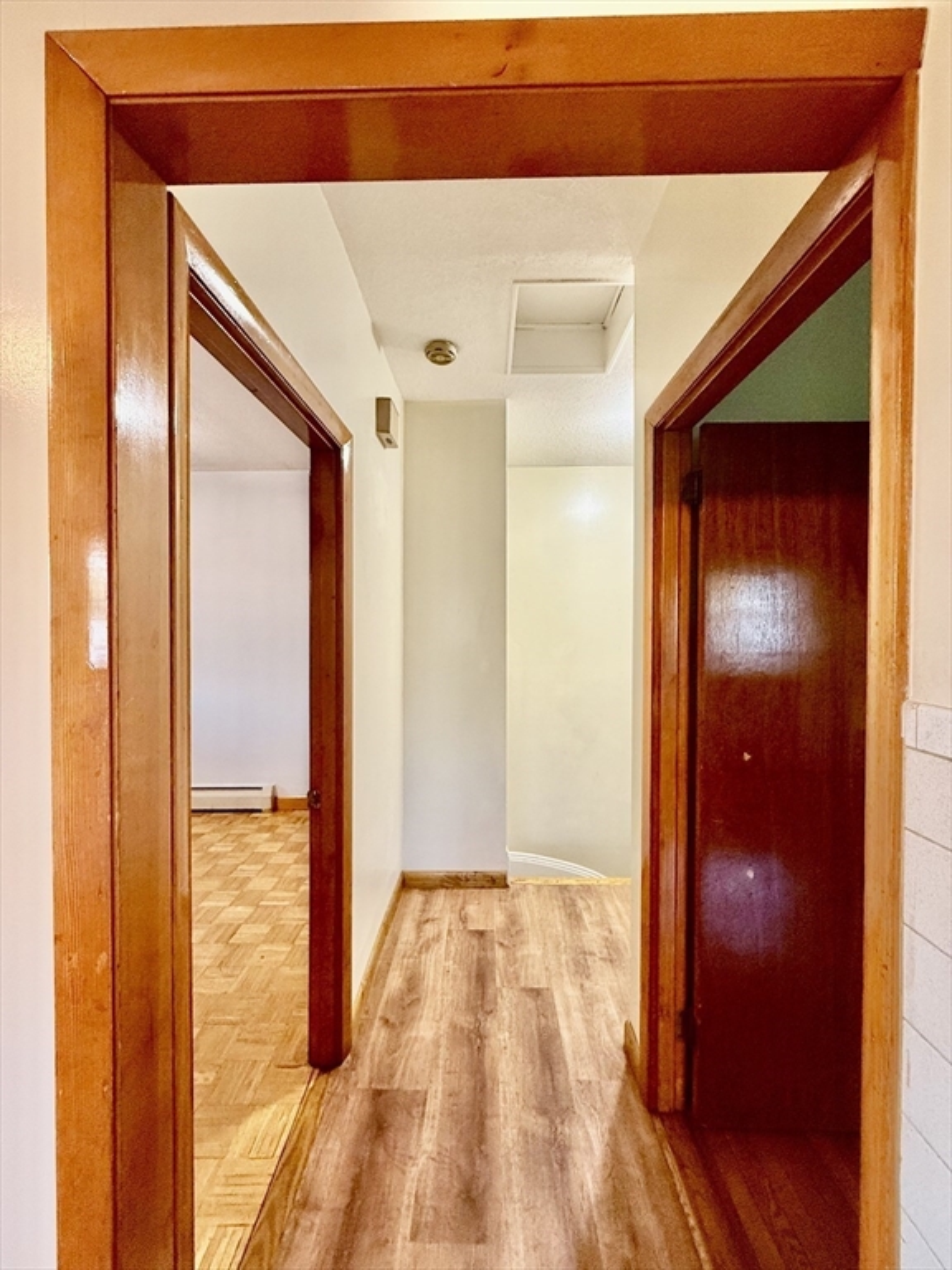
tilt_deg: +0.0
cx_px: 476
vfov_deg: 102.1
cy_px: 635
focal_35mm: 14
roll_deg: -0.4
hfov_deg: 85.7
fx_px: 513
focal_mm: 2.22
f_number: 2.2
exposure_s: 1/60
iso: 320
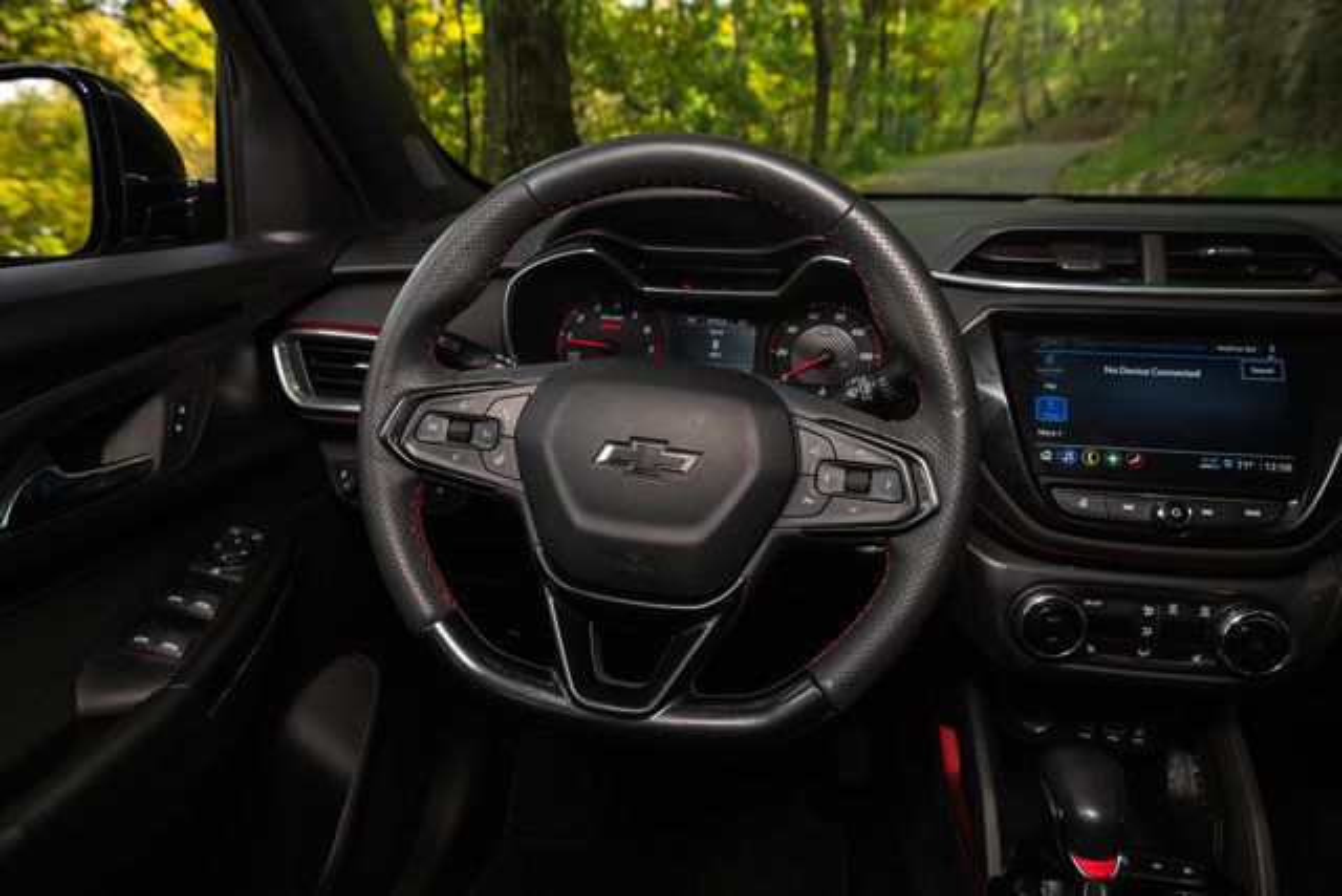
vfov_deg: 53.2
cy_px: 448
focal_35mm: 24
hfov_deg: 73.7
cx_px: 671
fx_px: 895
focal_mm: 24
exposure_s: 1/200
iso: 640
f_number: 7.1
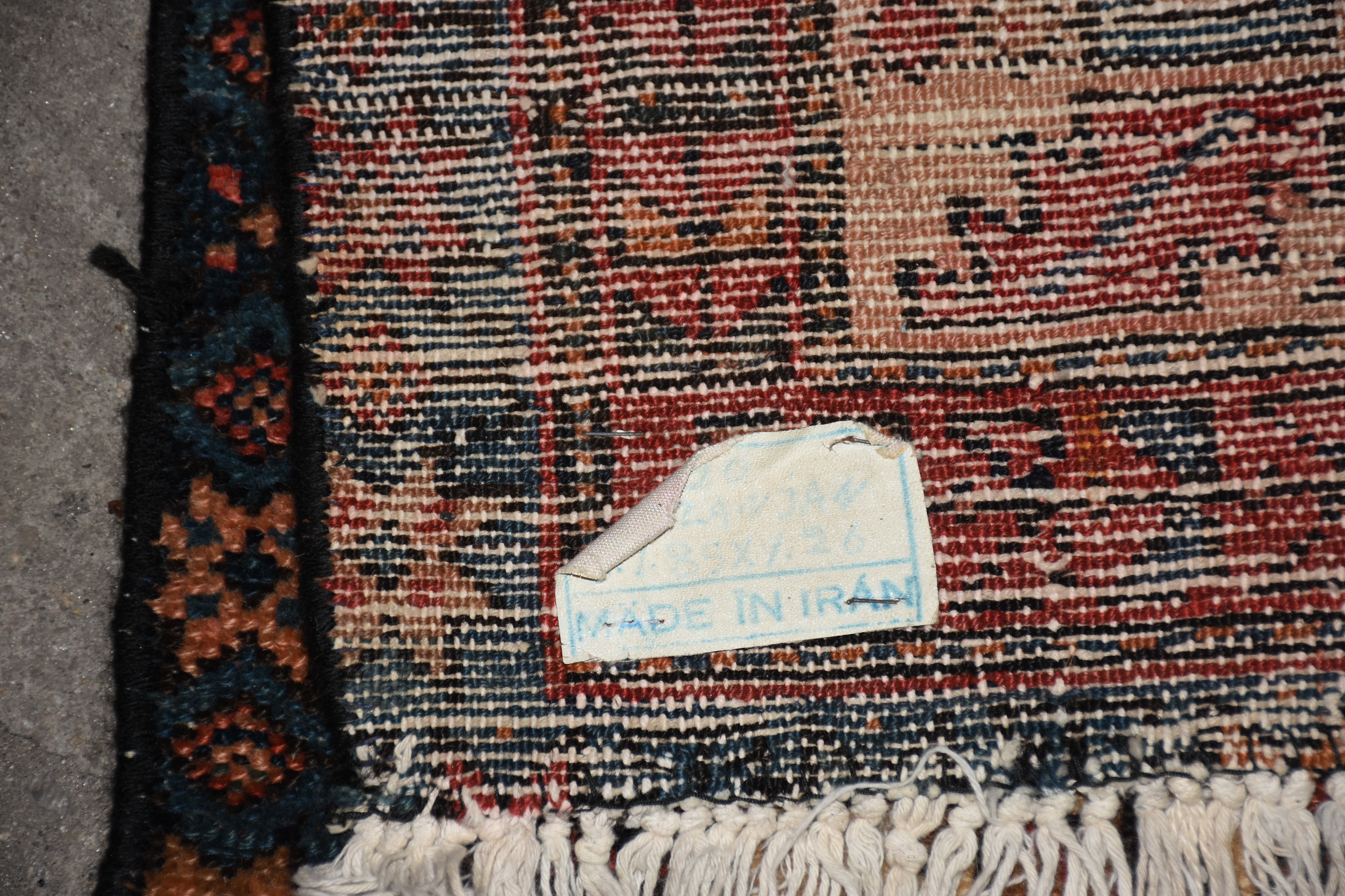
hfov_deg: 16.1
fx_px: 4763
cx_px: 672
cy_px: 448
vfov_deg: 10.8
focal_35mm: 128
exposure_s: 1/60
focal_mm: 85
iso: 200
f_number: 5.3
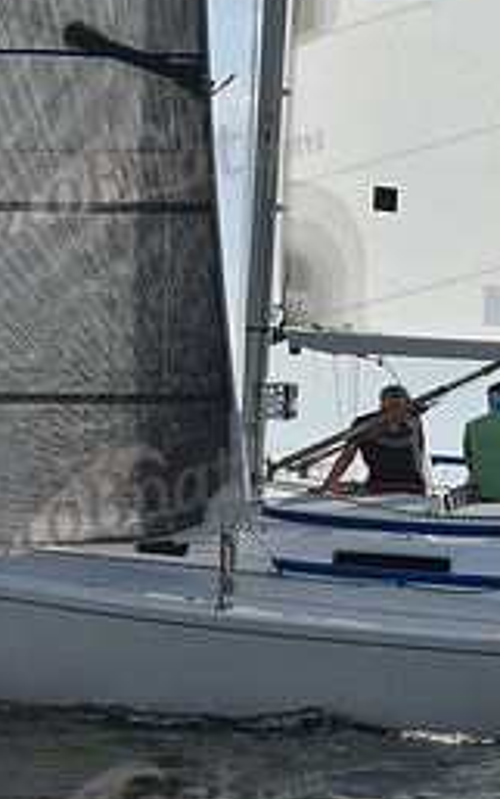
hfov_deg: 8.1
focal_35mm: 161
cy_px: 303
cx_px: 488
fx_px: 3504
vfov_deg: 13.0
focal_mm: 70
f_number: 10
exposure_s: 1/1250
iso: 250
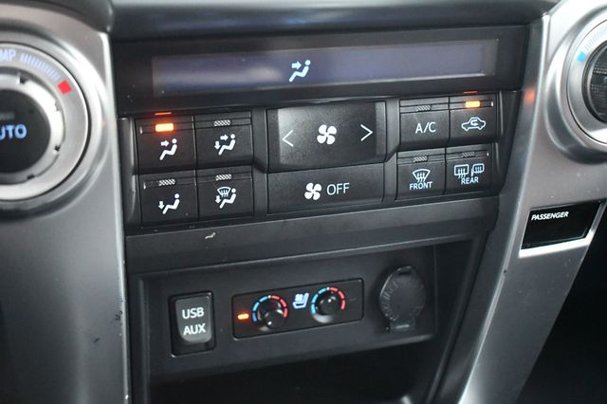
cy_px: 202
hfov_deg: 38.9
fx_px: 859
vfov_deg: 26.5
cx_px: 304
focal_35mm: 51
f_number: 4.5
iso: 8000
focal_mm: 34
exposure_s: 1/60
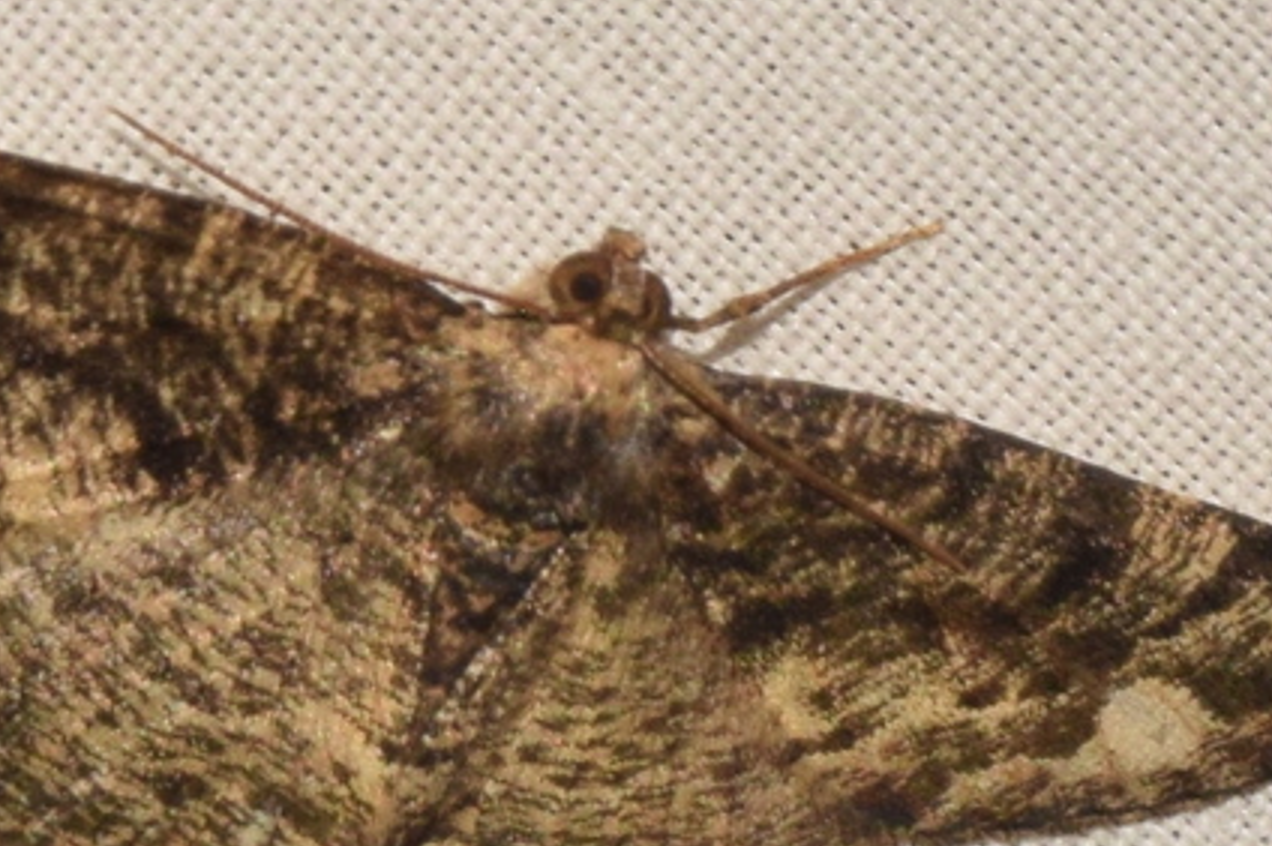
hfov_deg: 4.3
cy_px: 417
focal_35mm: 476
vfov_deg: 2.9
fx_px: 16805
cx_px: 471
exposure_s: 1/200
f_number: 14
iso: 400
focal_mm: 140
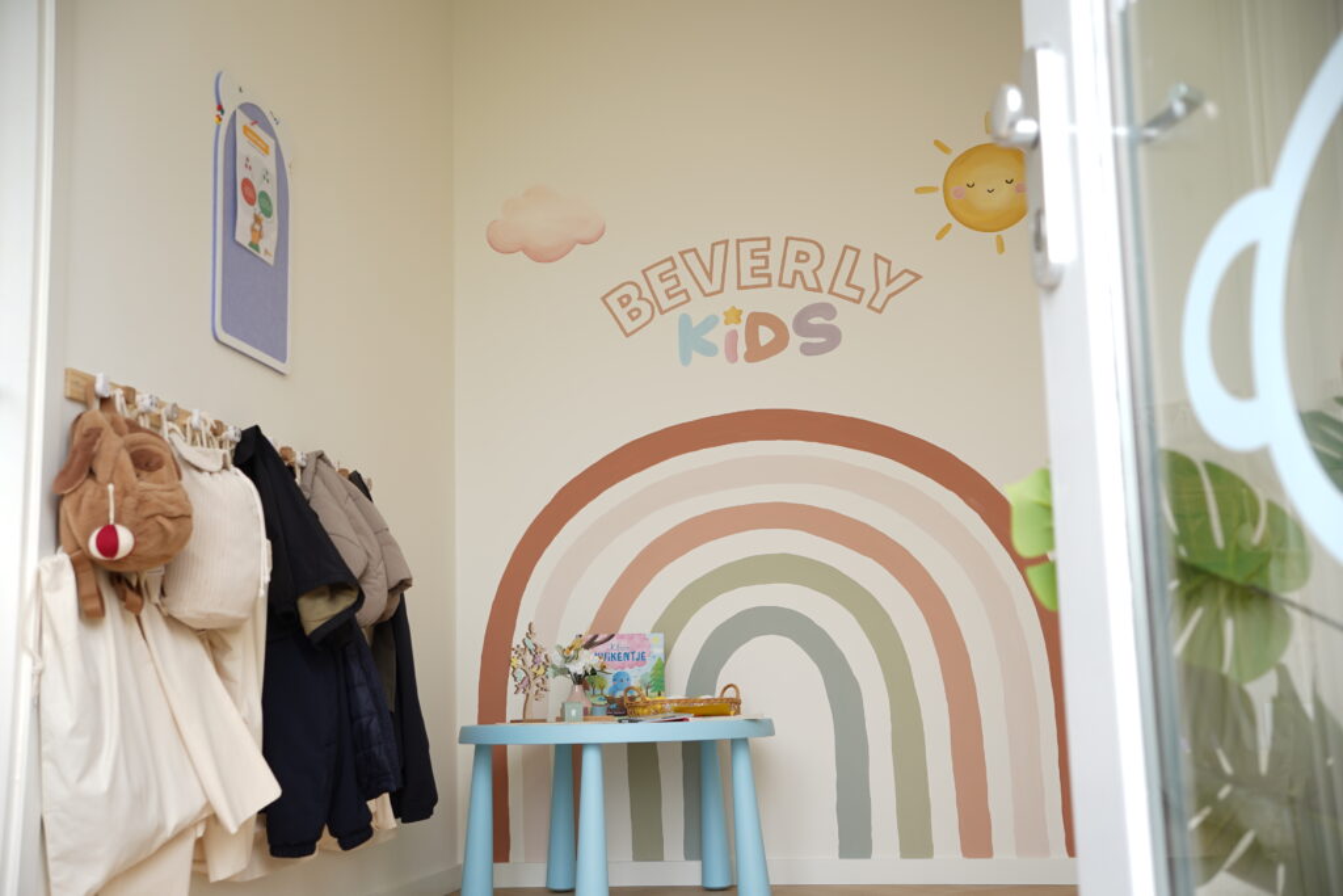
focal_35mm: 42
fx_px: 1567
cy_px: 448
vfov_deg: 31.9
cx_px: 672
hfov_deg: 46.4
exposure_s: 1/100
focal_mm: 28.4
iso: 80
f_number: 2.8
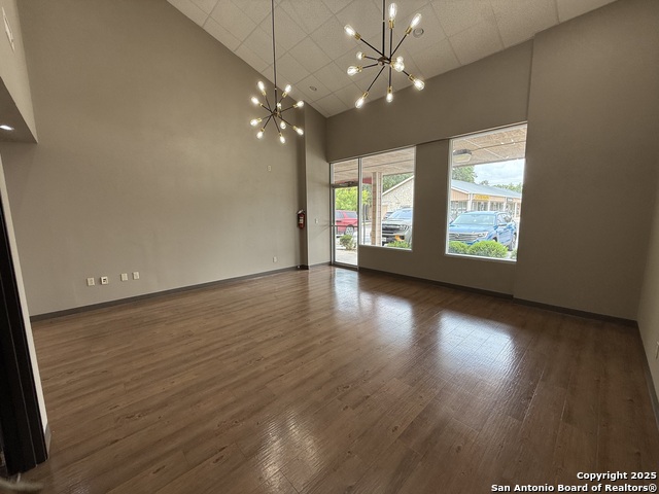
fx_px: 267
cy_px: 247
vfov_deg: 85.7
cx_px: 330
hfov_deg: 102.1
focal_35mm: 14
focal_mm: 2.22
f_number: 2.2
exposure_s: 1/147
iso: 64
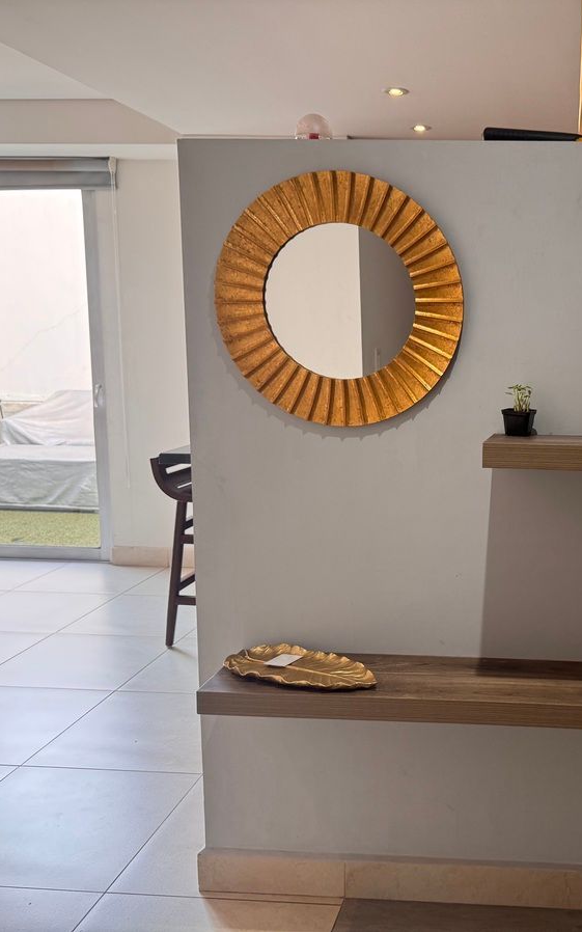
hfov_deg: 35.2
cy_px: 466
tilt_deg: -7.3
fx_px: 863
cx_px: 521
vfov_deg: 56.7
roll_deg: -1.5
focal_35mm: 34
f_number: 1.78
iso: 125
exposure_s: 1/120
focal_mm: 6.76
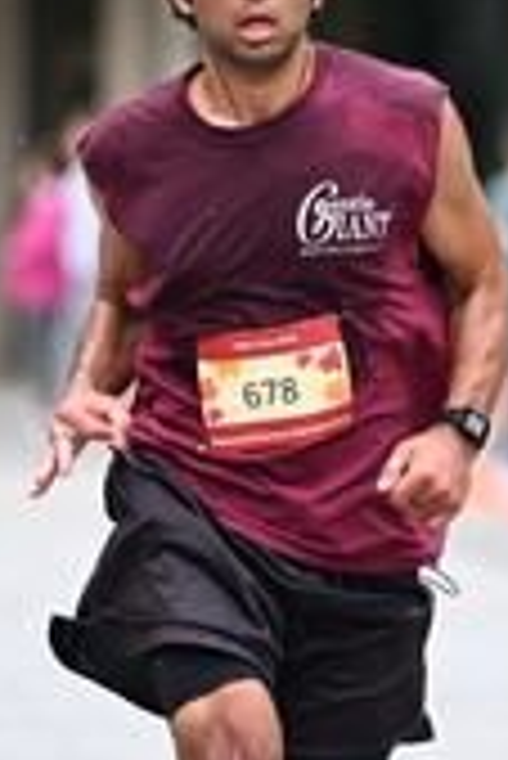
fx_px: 12736
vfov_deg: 3.4
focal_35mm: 603
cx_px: 375
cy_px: 355
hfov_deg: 2.3
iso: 1250
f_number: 2.8
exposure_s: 1/1250
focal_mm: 185
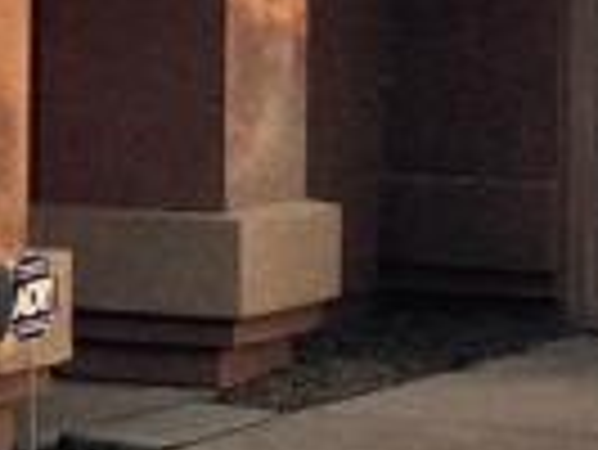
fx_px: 3856
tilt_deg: +0.4
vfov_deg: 6.6
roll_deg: -1.3
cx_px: 90
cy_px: -90
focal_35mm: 223
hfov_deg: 8.8
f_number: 2.2
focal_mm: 4.15
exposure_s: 1/353
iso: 32
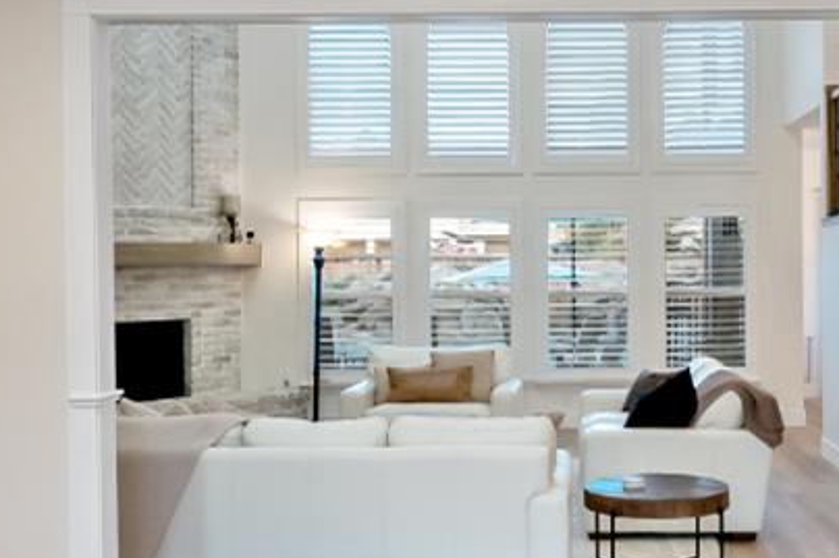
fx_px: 1211
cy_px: 243
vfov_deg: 25.9
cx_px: 569
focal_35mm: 52
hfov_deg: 37.7
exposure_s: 1/160
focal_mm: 14
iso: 1000
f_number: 4
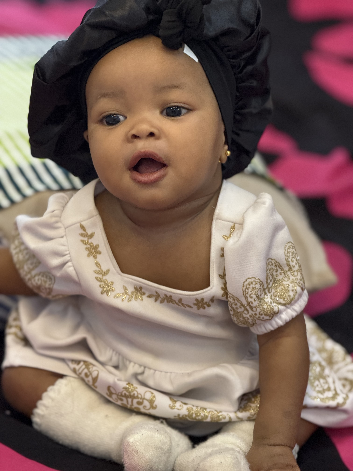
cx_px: 176
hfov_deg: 12.3
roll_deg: -2.3
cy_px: 236
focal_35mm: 120
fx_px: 1632
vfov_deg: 16.4
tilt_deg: -23.0
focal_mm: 15.66
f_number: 2.8
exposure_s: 1/33
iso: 320
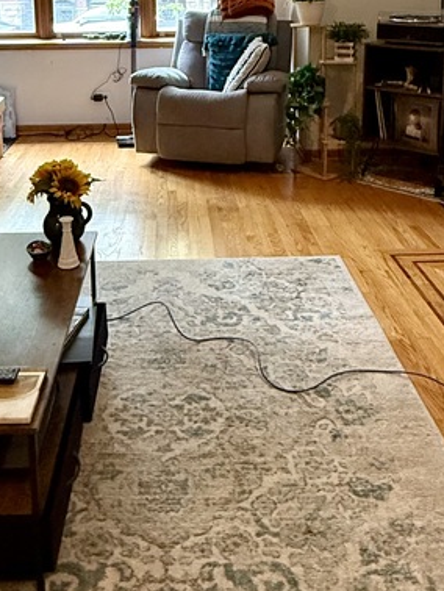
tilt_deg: -8.0
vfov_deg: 43.5
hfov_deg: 35.9
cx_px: 183
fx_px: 683
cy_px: 80
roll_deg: +0.3
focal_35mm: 40
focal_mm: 2.22
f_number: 2.2
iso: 400
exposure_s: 1/60
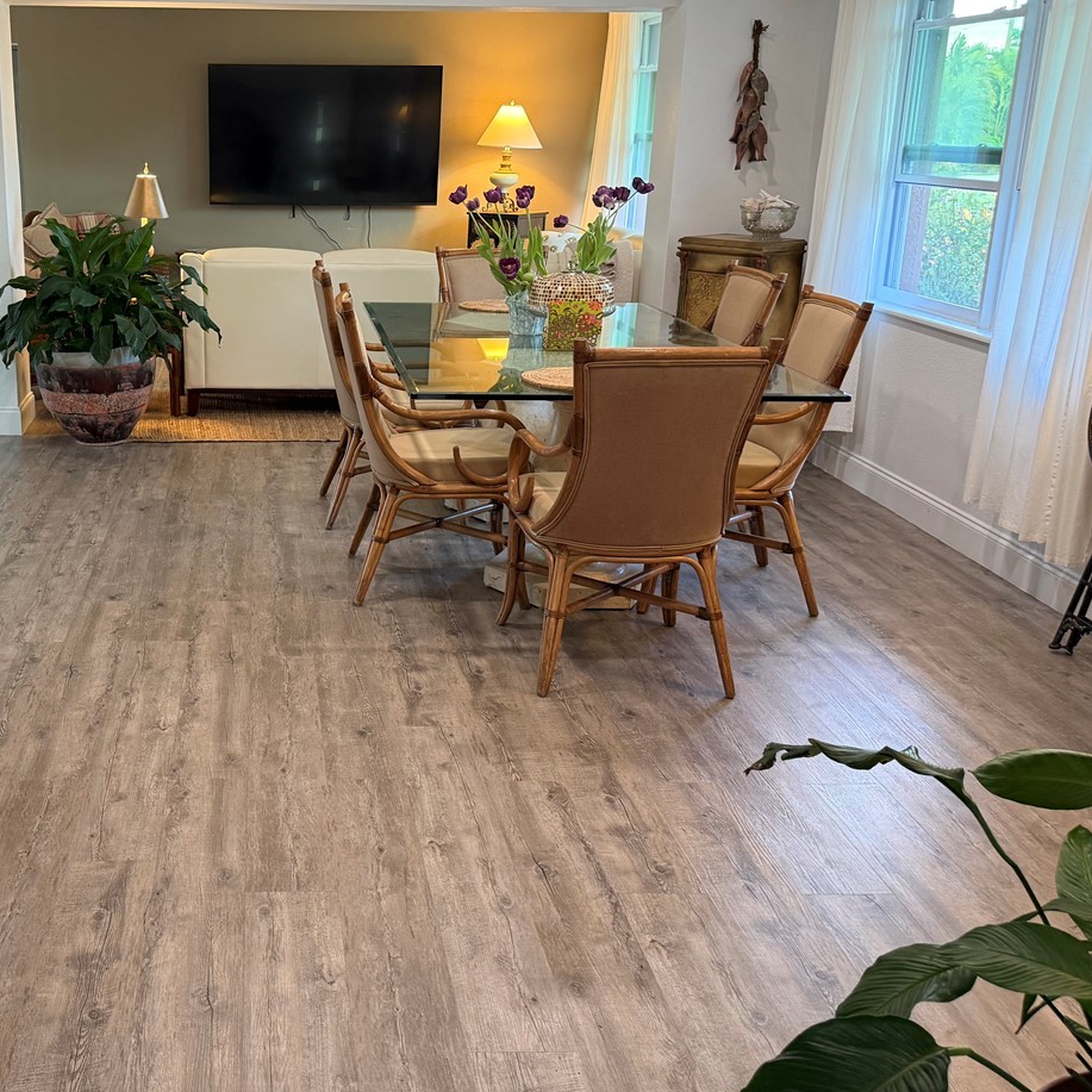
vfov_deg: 44.9
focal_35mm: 37
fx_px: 1321
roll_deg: -0.9
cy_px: 499
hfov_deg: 43.6
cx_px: 285
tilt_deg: -15.5
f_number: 1.78
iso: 250
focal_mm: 6.76
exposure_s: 1/60
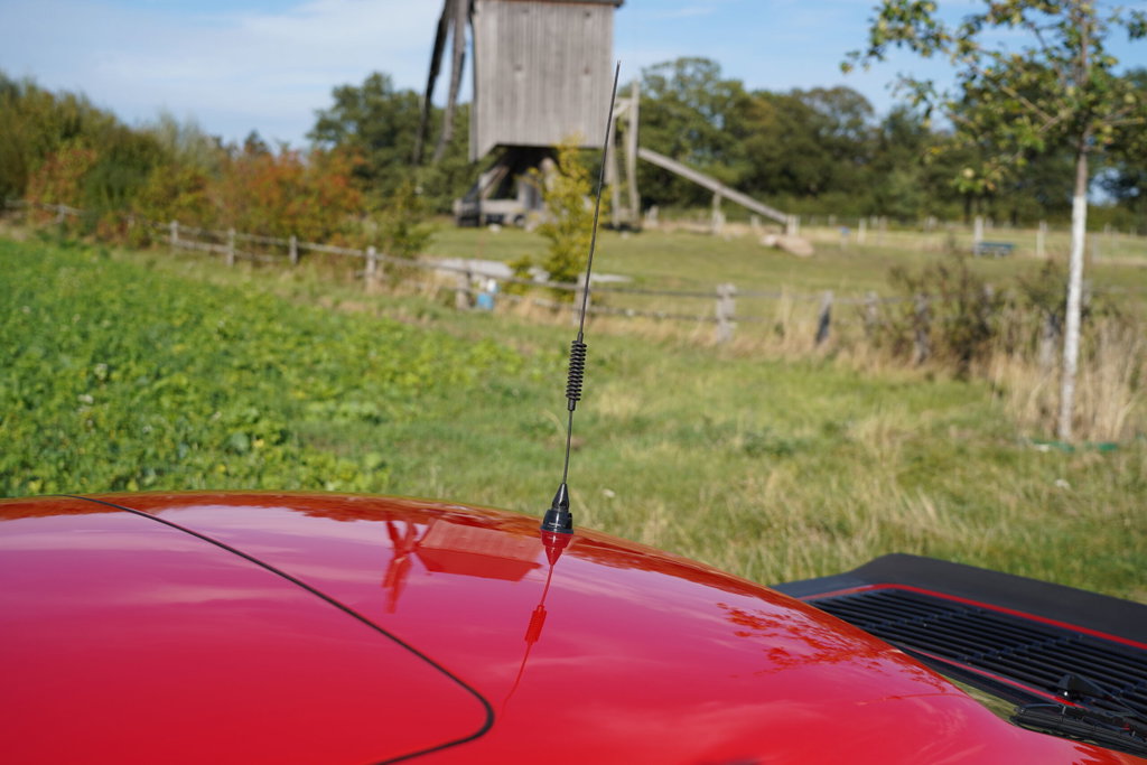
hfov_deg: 49.5
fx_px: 1243
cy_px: 382
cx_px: 574
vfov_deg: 34.2
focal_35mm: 39
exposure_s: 1/1000
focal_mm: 39
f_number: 4.5
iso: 100
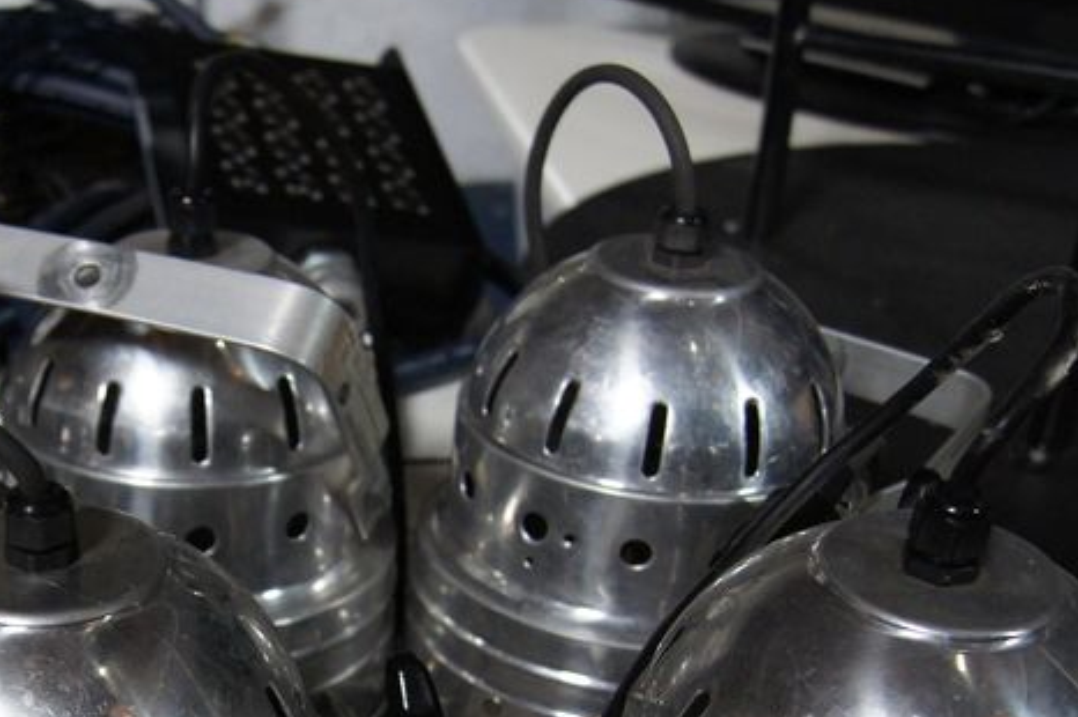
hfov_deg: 33.2
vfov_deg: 22.5
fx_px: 1735
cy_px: 698
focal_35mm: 58
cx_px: 167
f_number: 3.5
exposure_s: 1/30
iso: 800
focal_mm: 18
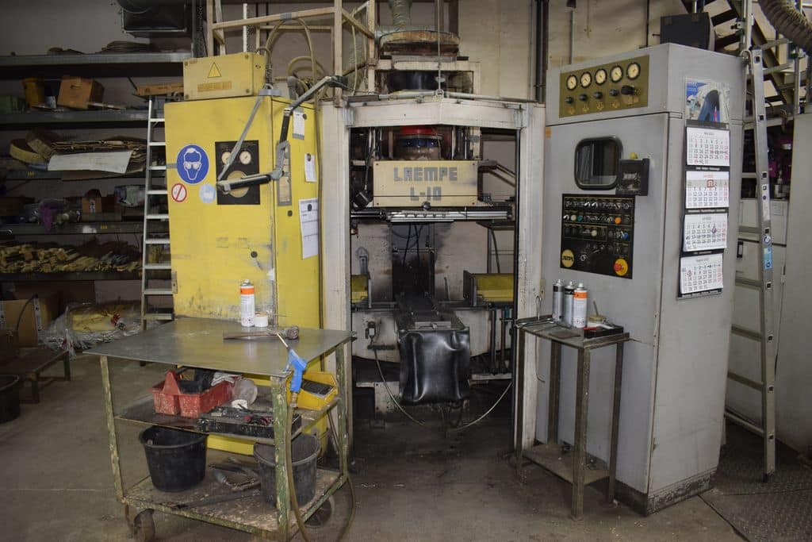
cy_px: 271
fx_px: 609
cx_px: 406
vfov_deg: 47.9
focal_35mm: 27
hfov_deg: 67.4
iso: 800
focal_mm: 18
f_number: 4.5
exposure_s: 1/80
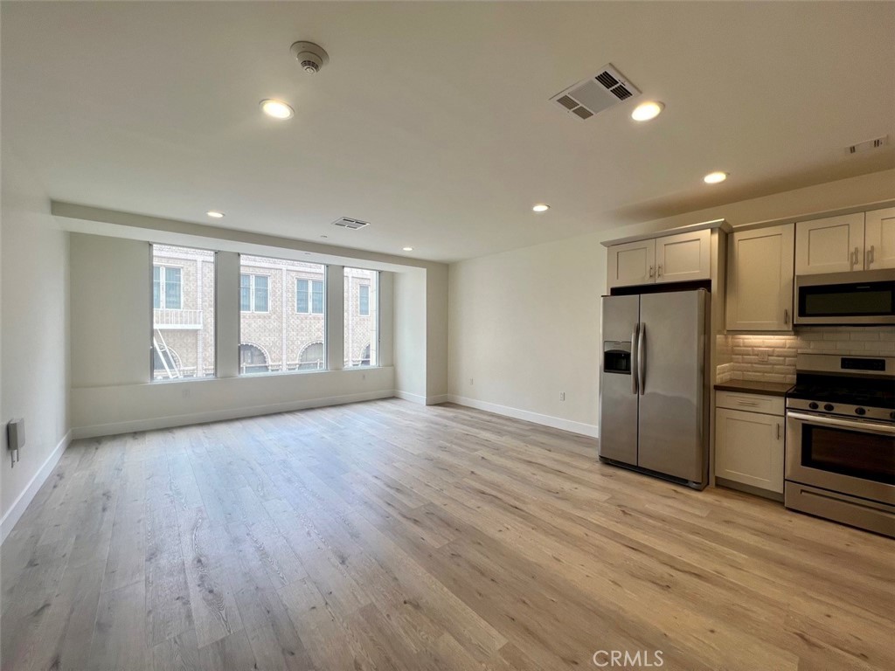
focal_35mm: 13
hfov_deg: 106.2
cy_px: 336
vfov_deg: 89.9
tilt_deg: -1.5
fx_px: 336
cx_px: 448
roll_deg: -0.1
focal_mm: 1.57
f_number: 1.8
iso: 32
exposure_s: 1/141
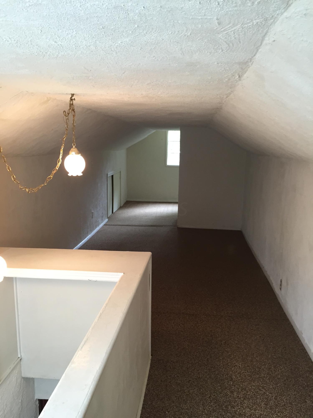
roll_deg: -0.2
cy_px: 209
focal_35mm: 29
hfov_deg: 48.2
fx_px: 350
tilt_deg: -11.1
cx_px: 156
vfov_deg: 61.7
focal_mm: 4.15
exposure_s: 1/30
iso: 100
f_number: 2.2
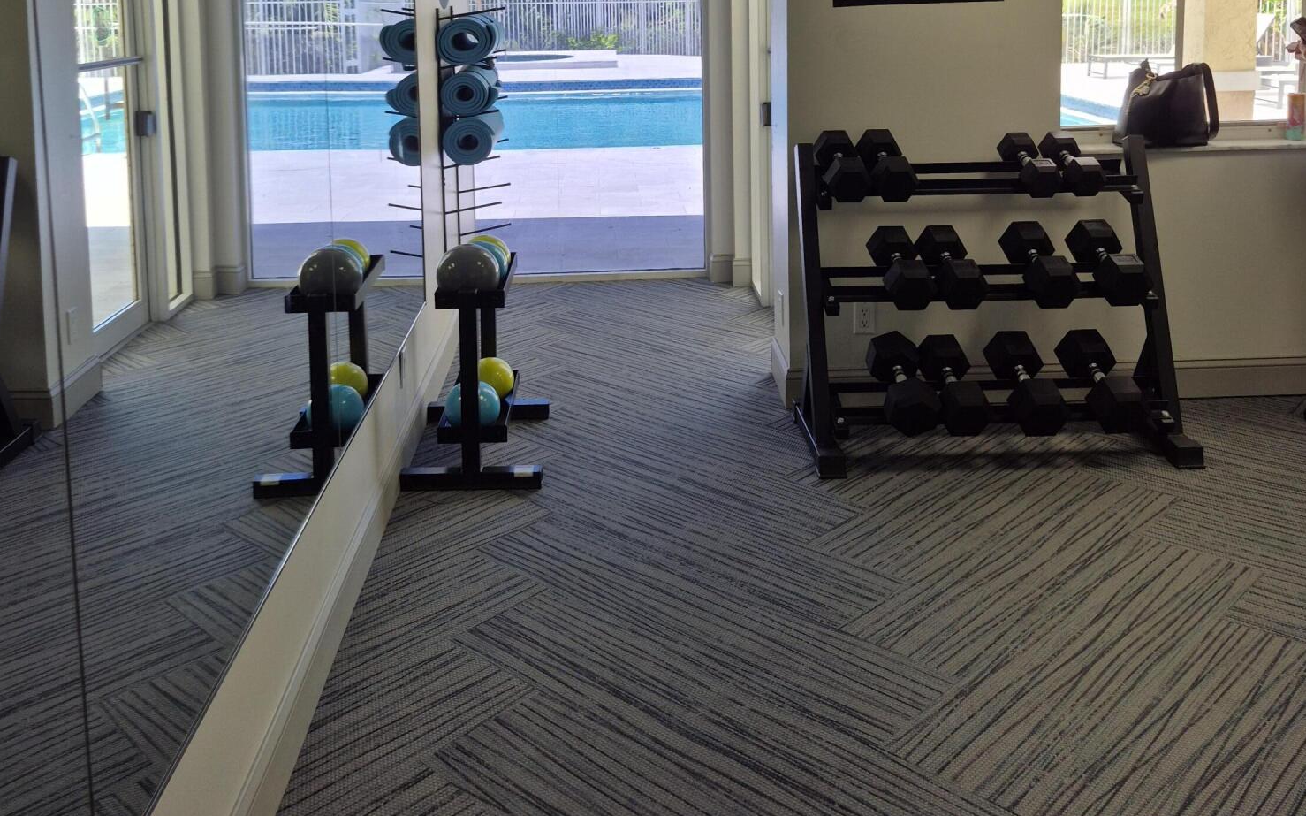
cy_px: 118
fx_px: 1174
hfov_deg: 58.2
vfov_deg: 36.5
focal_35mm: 33
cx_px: 649
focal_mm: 5.4
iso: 25
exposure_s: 1/329
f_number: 1.8
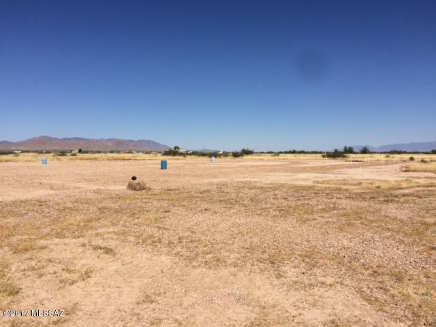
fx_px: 365
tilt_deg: -3.6
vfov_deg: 48.2
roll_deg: -0.7
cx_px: 218
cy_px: 164
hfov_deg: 61.7
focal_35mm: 29
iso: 40
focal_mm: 4.15
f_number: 2.2
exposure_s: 1/4566
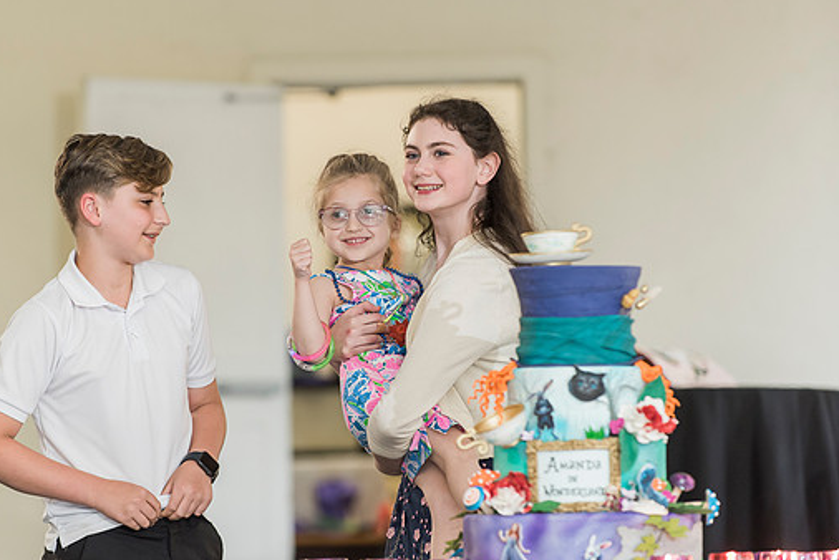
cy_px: 294
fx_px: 5247
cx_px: 351
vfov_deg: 6.1
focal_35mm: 225
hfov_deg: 9.1
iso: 1000
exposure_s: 1/160
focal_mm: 190
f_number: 4
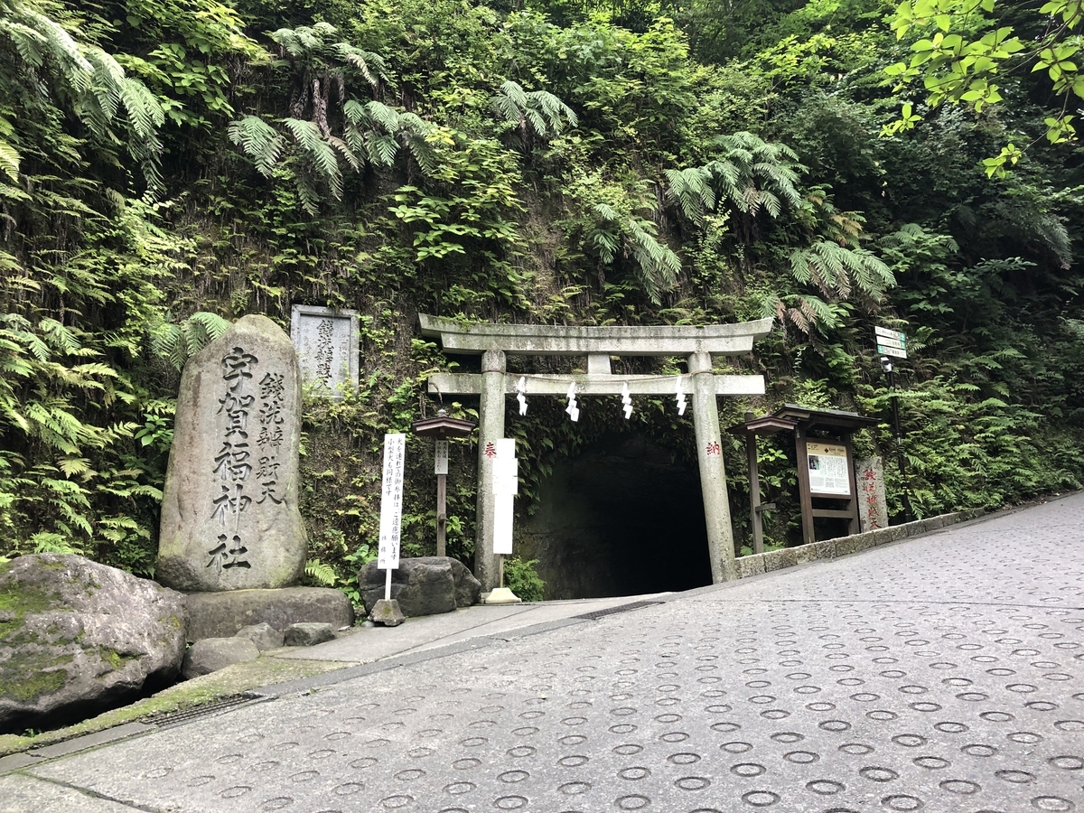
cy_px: 406
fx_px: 877
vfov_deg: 49.7
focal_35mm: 28
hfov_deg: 63.4
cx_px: 542
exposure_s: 1/30
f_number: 1.8
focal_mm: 3.99
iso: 20
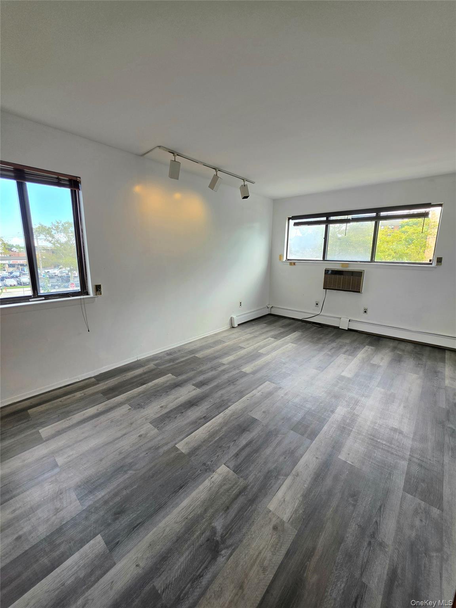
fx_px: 228
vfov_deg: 106.2
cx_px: 228
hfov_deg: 89.9
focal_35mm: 13
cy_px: 304
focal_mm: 2.2
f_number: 1.9
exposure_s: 1/120
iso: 25
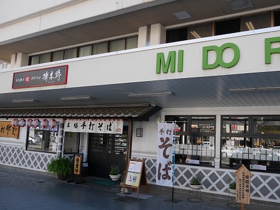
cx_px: 157
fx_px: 259
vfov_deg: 44.2
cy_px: 109
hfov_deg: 56.6
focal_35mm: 32
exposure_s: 1/250
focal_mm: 14
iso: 200
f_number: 5
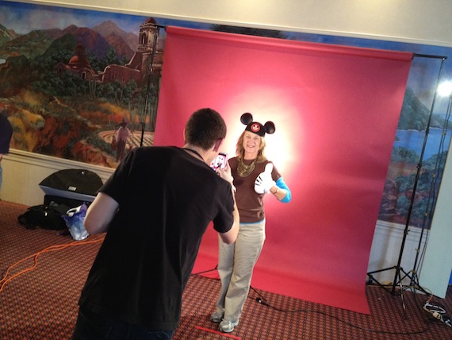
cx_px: 226
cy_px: 170
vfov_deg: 40.7
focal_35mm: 35
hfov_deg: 52.6
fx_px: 457
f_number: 2.4
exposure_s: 1/20
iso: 320
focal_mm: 4.28
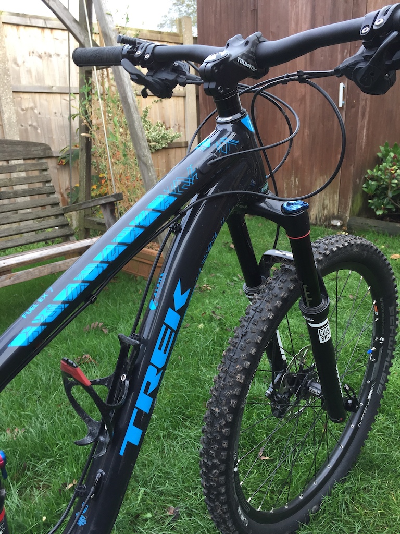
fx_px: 447
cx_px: 200
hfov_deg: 48.2
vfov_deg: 61.7
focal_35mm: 29
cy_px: 267
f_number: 2.2
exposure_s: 1/100
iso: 40
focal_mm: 4.15
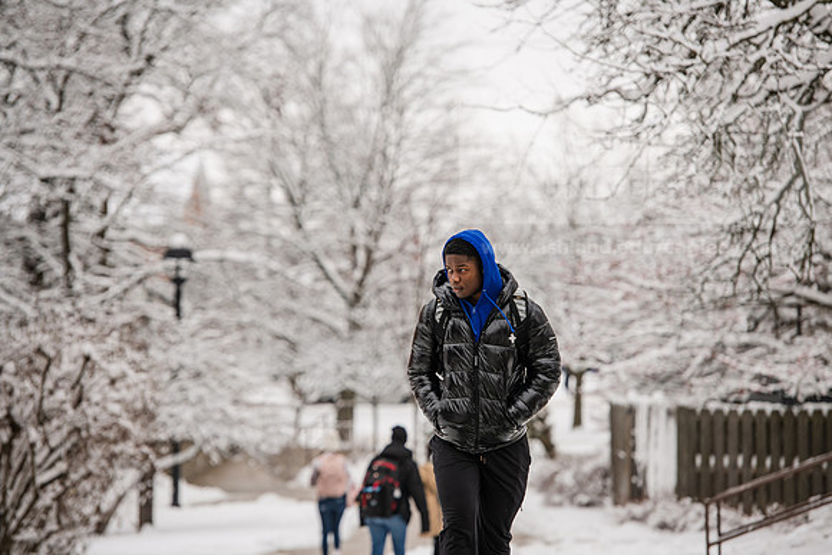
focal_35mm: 170
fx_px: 3930
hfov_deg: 12.1
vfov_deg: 8.1
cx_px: 416
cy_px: 278
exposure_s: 1/500
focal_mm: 170
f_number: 4
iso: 160
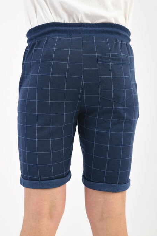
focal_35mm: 73
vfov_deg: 27.7
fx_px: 478
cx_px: 70
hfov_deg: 18.7
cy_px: 113
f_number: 7.1
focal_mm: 65
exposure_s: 1/160
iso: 100
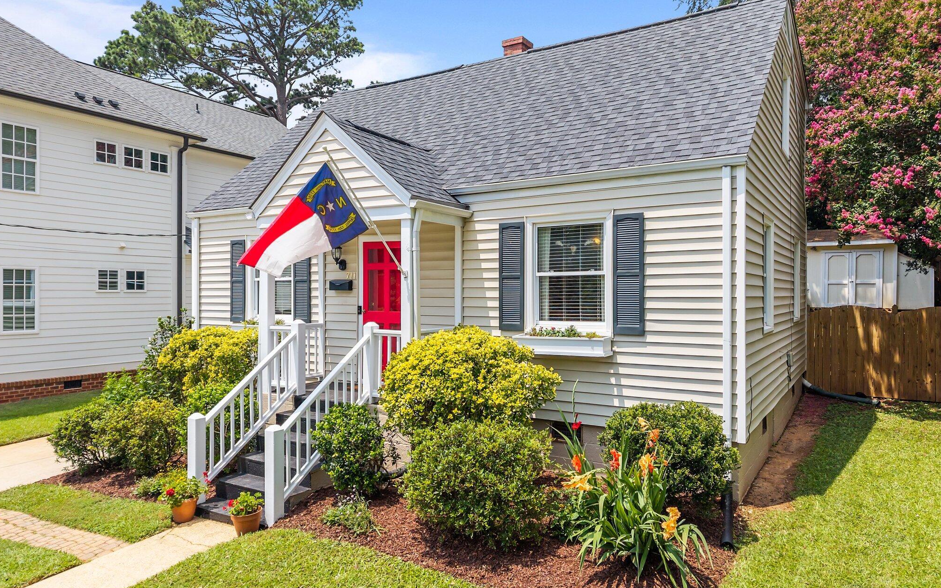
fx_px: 667
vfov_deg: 47.6
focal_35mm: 26
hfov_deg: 70.4
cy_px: 301
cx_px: 469
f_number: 1.8
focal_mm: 8.67
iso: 200
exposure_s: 1/4000
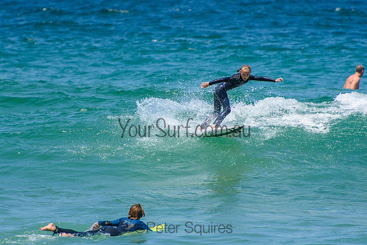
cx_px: 184
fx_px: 6118
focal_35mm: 600
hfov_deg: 3.4
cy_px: 122
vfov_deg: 2.3
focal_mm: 400
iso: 400
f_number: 5.6
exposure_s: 1/2000
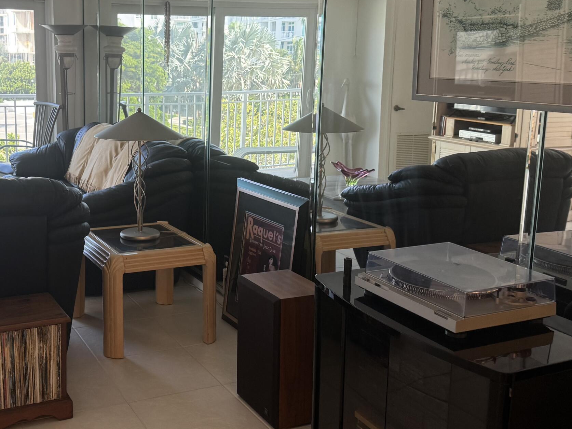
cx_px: 163
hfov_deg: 42.8
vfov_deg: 33.5
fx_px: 711
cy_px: 178
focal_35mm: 43
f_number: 1.78
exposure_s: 1/60
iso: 125
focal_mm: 6.76
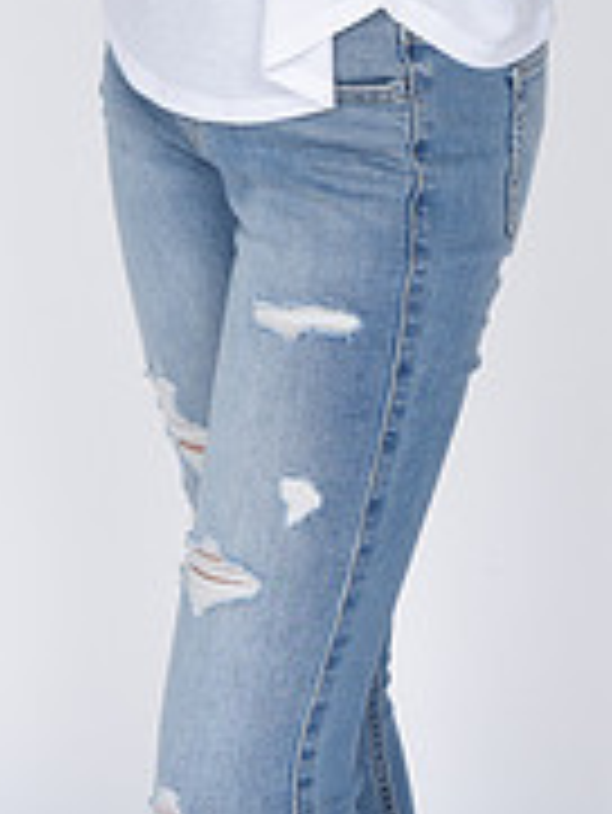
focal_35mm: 154
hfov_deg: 9.6
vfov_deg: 12.1
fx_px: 3626
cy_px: -454
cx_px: 403
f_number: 8
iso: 160
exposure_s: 1/125
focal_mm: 50
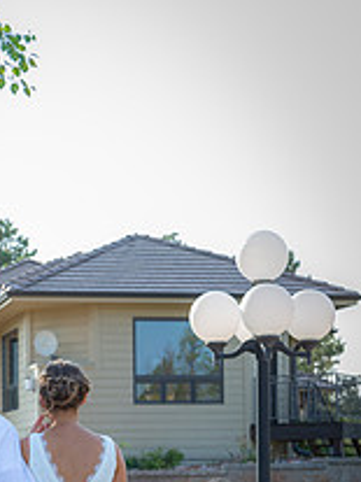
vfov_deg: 20.2
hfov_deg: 15.5
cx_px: 19
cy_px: 484
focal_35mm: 94
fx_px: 1308
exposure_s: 1/320
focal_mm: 45
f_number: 3.5
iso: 125
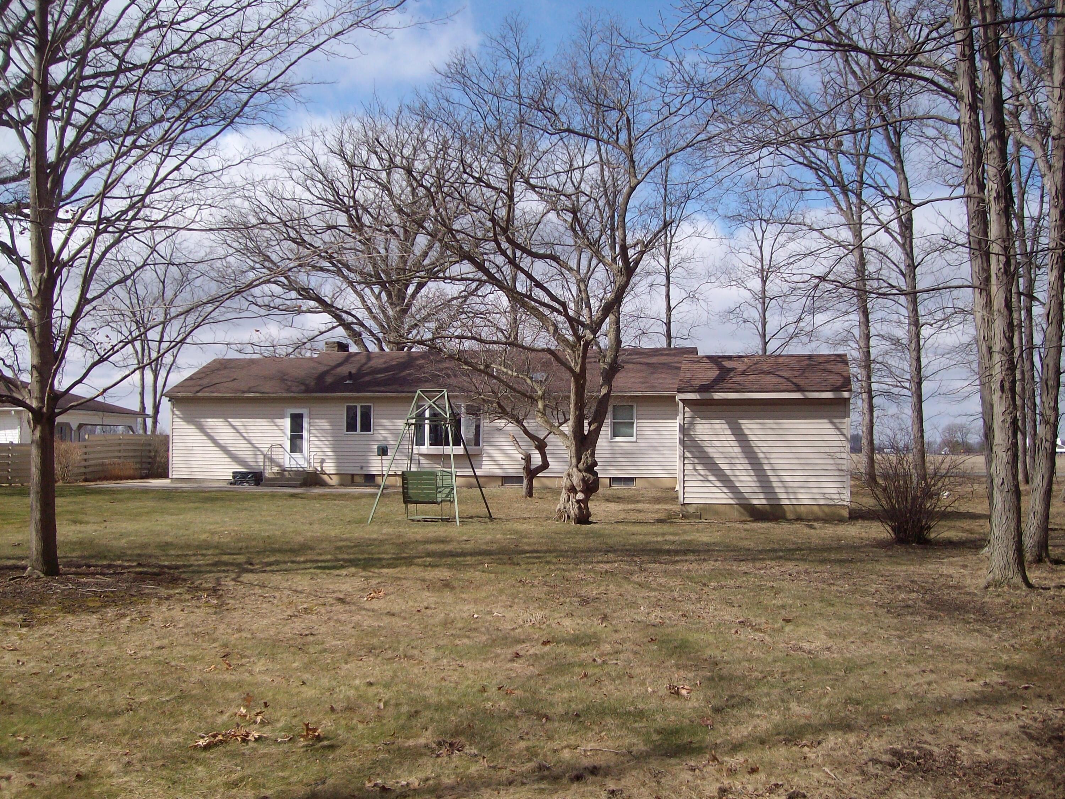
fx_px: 1077
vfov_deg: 40.7
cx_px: 532
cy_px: 400
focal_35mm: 35
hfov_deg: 52.6
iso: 80
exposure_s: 1/205
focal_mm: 5.8
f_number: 7.2
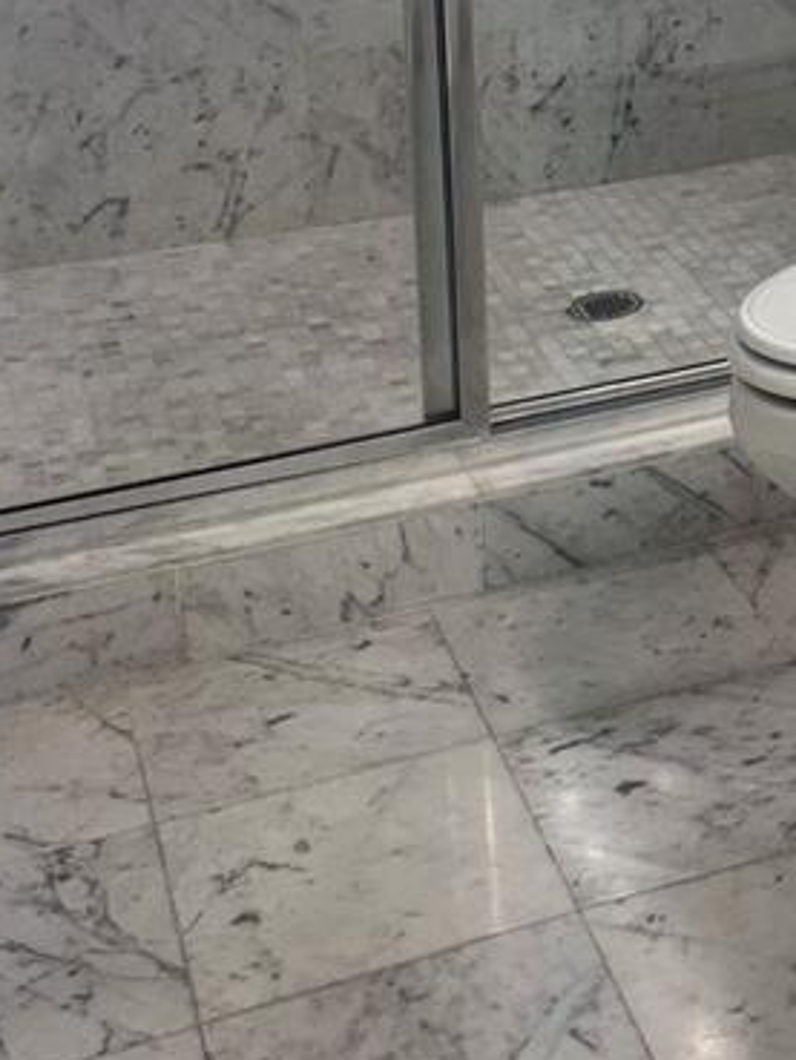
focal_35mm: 78
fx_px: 2390
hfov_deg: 17.5
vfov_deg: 22.8
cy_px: -236
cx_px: 1078
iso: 100
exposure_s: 1/130
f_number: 1.78
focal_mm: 6.76
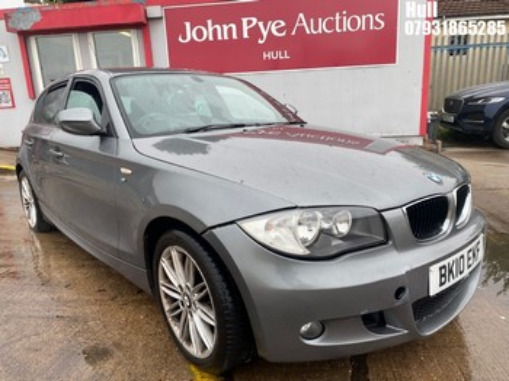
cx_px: 254
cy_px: 190
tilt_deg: -13.9
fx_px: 382
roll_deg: +3.8
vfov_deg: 53.0
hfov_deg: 67.3
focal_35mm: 26
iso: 32
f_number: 1.8
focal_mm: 4.25
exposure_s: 1/298
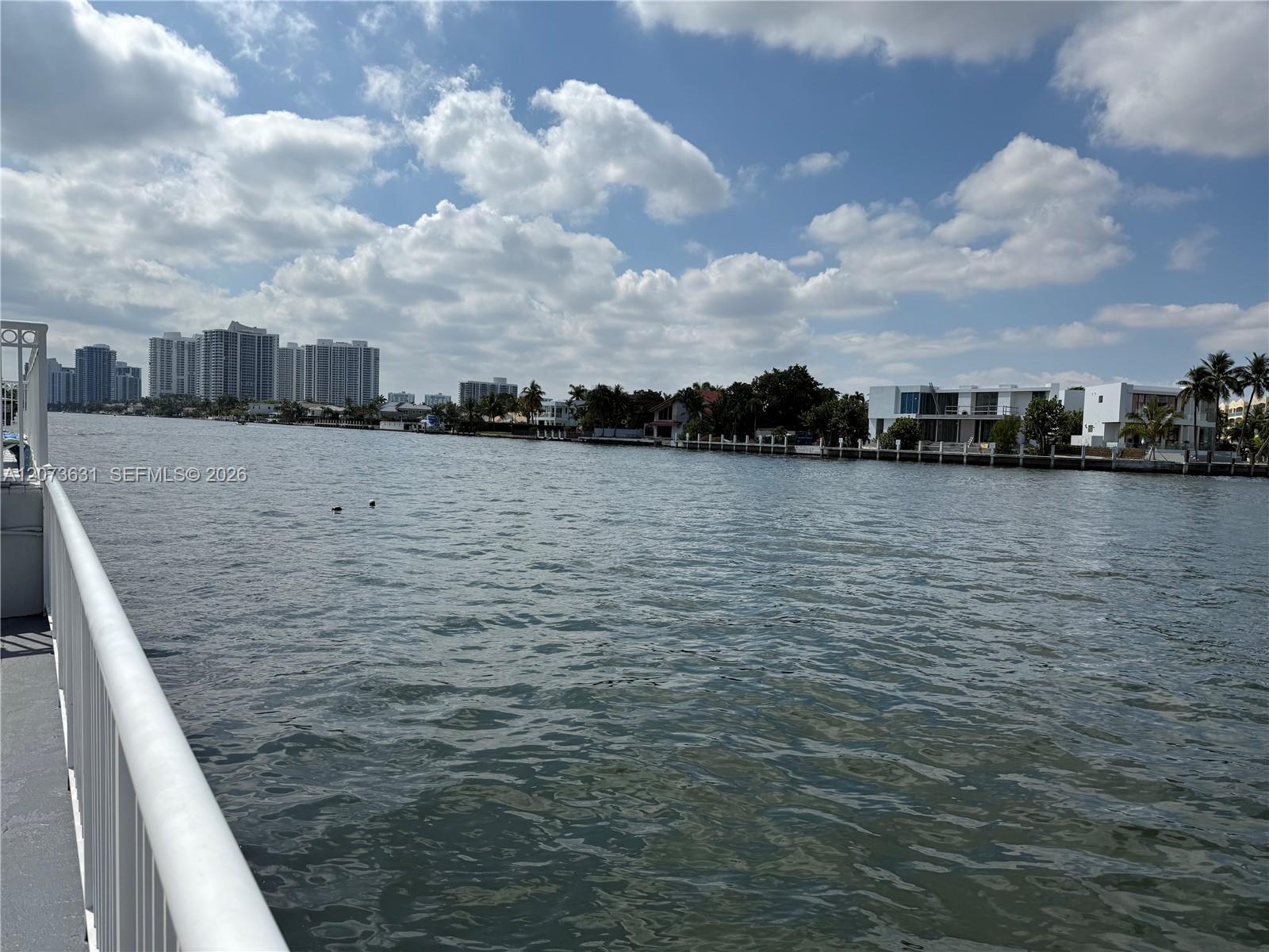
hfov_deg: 71.6
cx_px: 634
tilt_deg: -2.6
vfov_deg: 56.8
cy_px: 476
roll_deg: -2.4
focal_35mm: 24
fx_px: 880
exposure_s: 1/9091
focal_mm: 6.76
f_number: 1.78
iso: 80
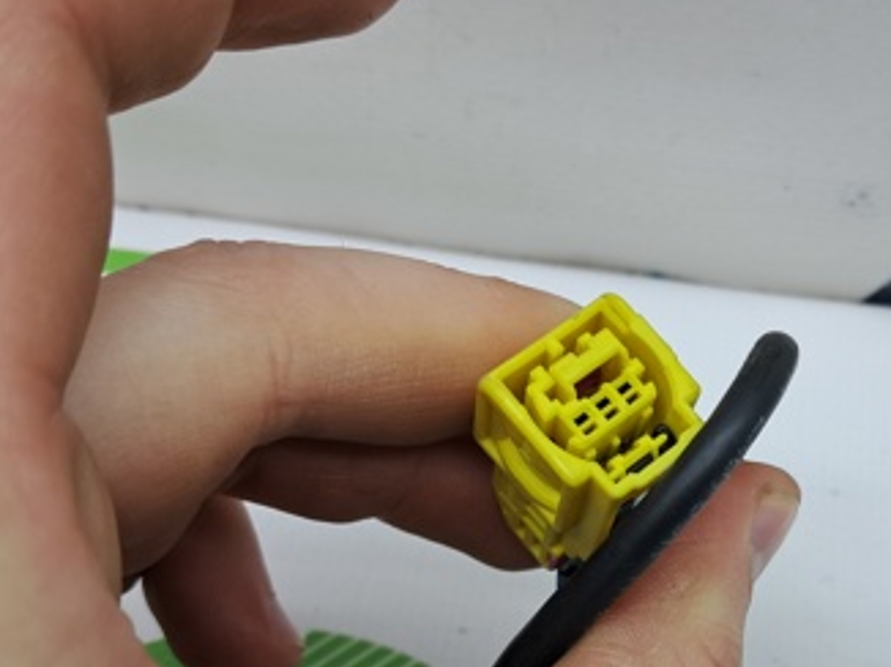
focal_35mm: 53
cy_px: 534
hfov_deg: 35.3
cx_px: 686
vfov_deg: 27.0
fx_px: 1363
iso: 50
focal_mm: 4
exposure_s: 1/50
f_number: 1.8
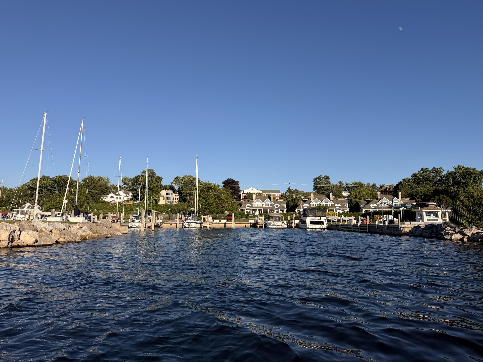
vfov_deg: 56.8
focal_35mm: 24
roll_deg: +1.8
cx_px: 242
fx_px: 335
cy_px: 181
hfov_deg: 71.6
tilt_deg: +7.8
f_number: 1.78
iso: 80
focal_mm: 6.76
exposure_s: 1/6711
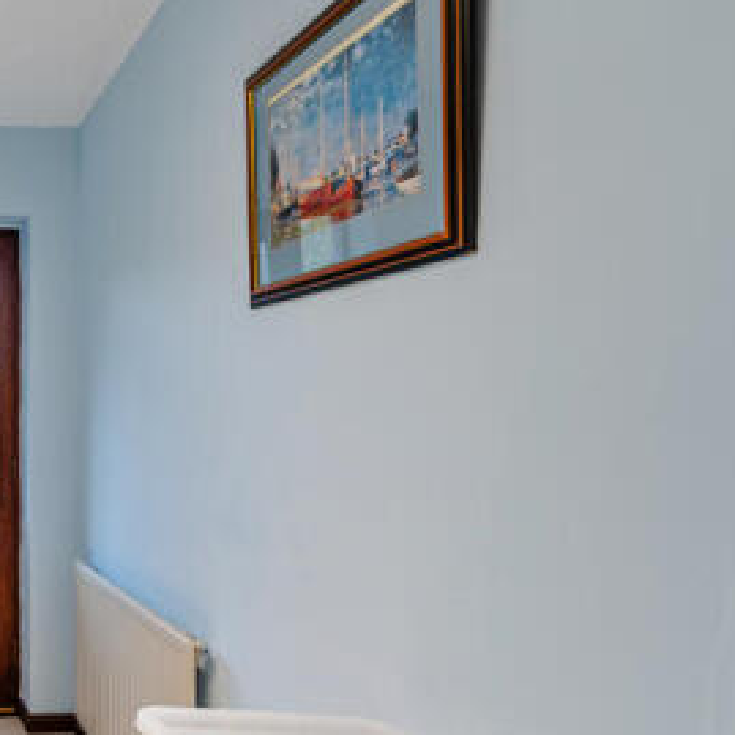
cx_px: -79
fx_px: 697
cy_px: 419
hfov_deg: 43.0
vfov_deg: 55.4
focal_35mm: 29
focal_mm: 14
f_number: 8
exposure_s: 1/20
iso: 320
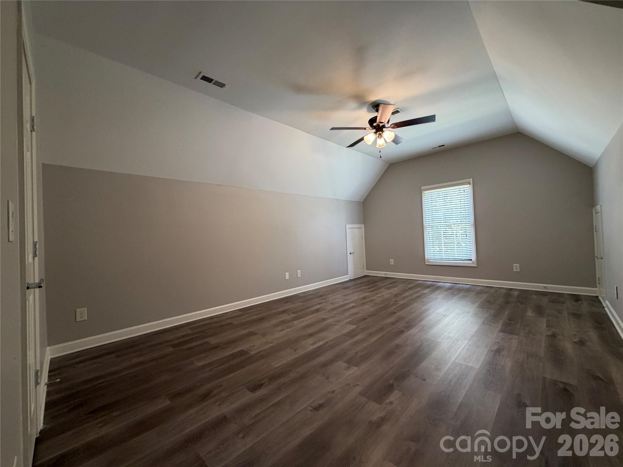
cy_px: 234
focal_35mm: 14
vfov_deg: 85.7
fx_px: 252
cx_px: 312
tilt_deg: +0.5
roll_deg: +2.3
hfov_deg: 102.1
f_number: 2.2
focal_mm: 2.22
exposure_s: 1/60
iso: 200
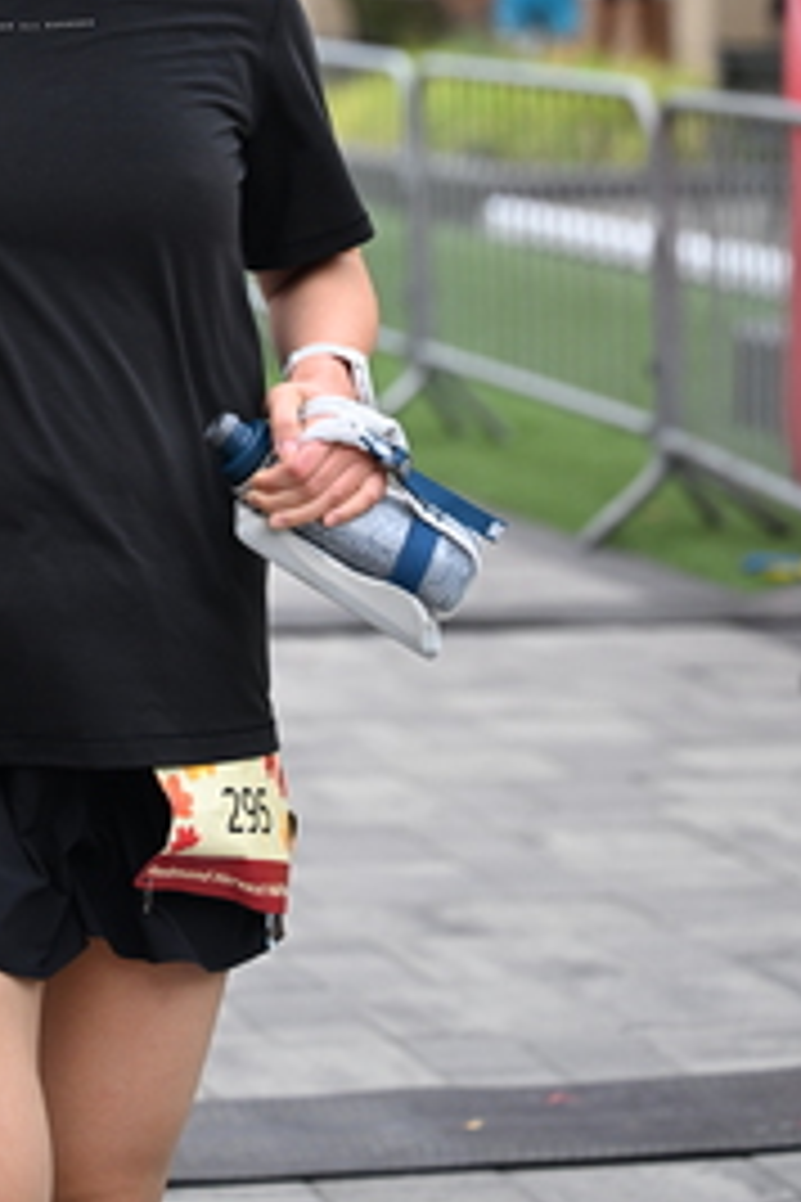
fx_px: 4806
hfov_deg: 9.5
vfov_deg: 14.1
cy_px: 27
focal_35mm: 144
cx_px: 124
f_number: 2.8
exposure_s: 1/2000
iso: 640
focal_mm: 70
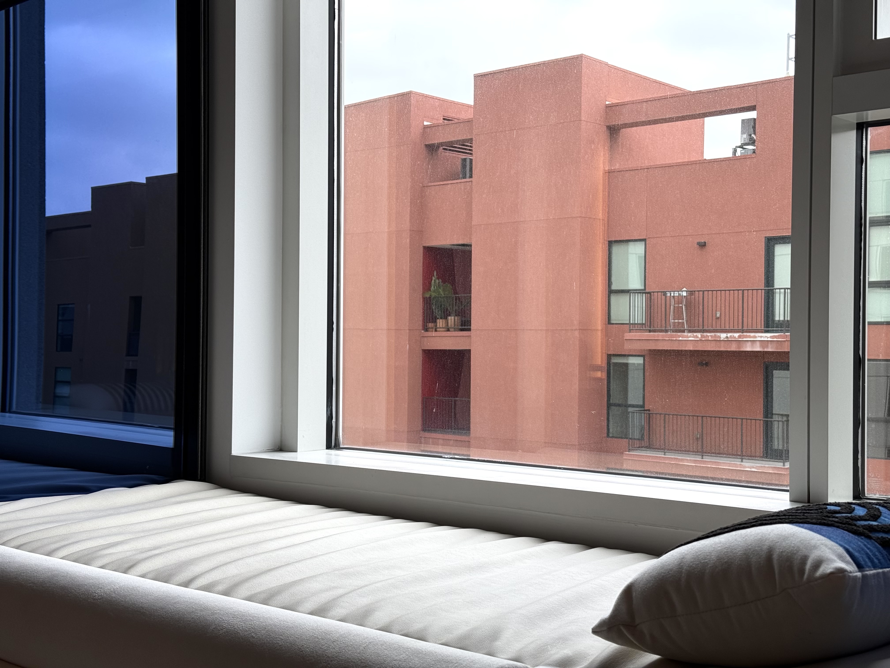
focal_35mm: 48
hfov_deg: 39.7
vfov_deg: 30.3
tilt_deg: +0.0
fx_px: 1234
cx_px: 445
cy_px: 334
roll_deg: -1.0
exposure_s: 1/216
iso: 64
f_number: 1.78
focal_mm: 6.76
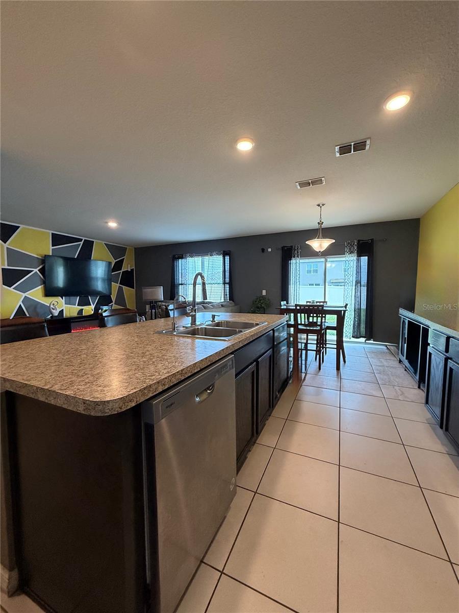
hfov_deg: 85.7
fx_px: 248
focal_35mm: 14
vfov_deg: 102.1
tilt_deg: -3.9
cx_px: 230
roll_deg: +0.5
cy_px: 306
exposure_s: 1/60
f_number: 2.2
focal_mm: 2.22
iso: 320
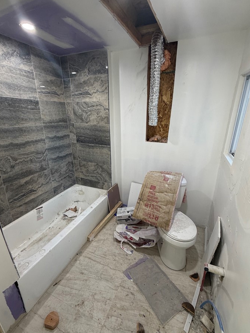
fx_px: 154
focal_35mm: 16
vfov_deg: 94.5
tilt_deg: -18.9
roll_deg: -0.2
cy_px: 164
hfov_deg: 78.1
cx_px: 123
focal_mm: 2.22
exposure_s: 1/60
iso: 200
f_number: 2.2
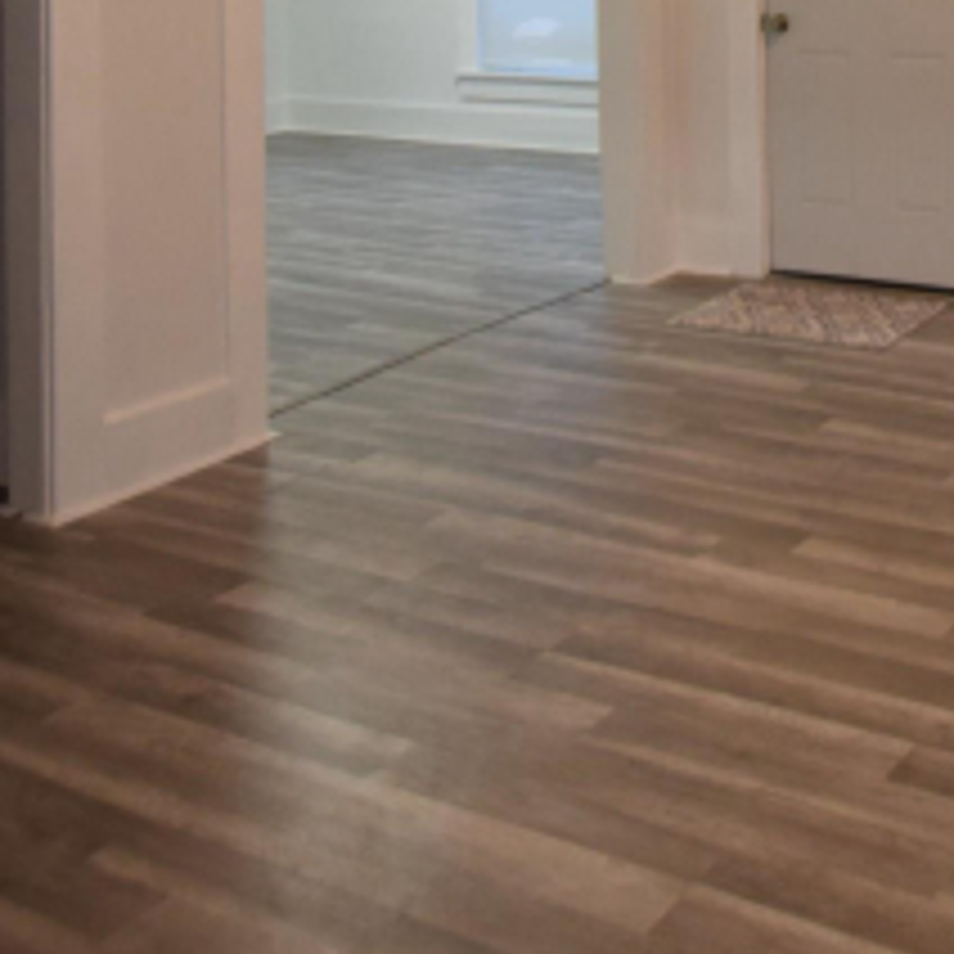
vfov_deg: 32.2
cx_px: 945
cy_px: -144
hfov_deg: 34.3
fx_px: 1403
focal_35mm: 45
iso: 800
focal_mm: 10
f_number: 4.5
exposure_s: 1/80
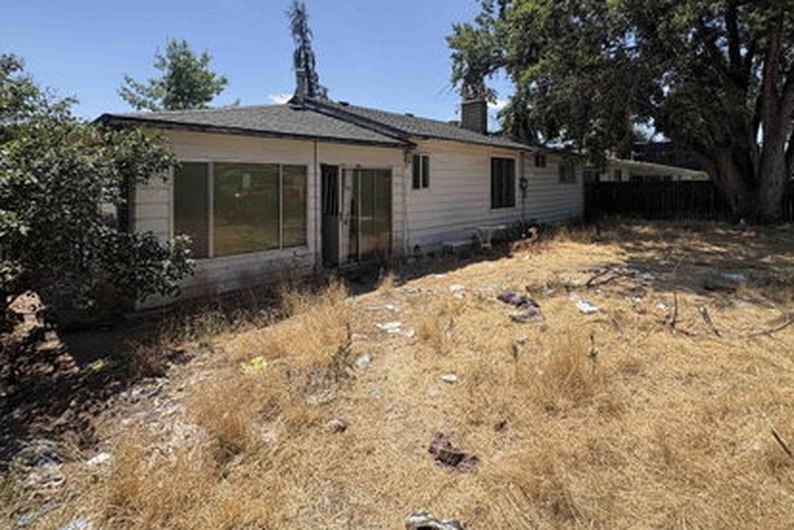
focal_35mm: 18
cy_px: 179
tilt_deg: +0.0
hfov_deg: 89.5
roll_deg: +1.0
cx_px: 449
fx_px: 397
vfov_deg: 65.7
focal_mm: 2.22
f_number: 2.2
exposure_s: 1/1709
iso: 40
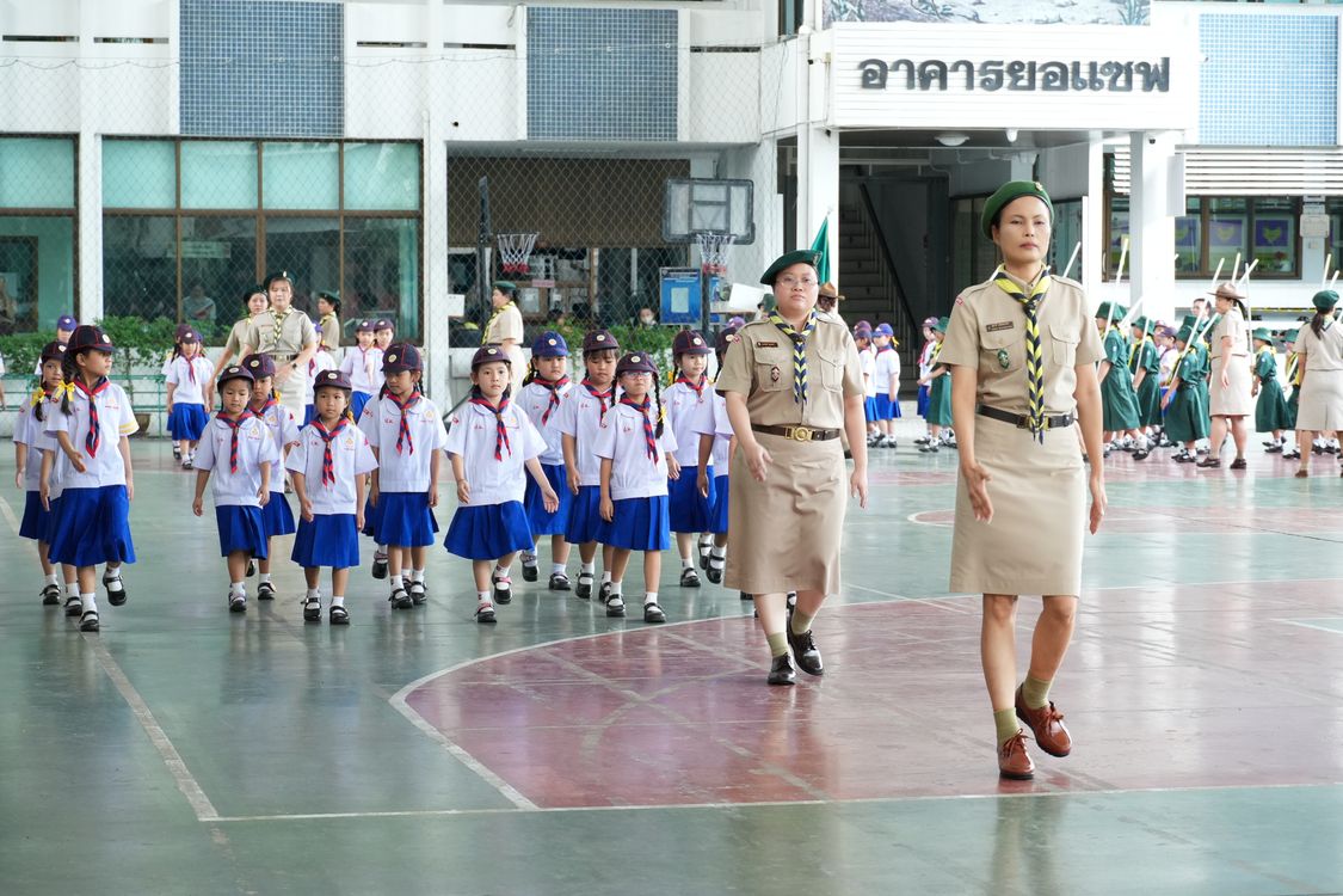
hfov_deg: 20.3
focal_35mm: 100
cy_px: 448
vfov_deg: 13.6
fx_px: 3749
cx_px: 672
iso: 1600
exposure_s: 1/160
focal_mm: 67
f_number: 5.6
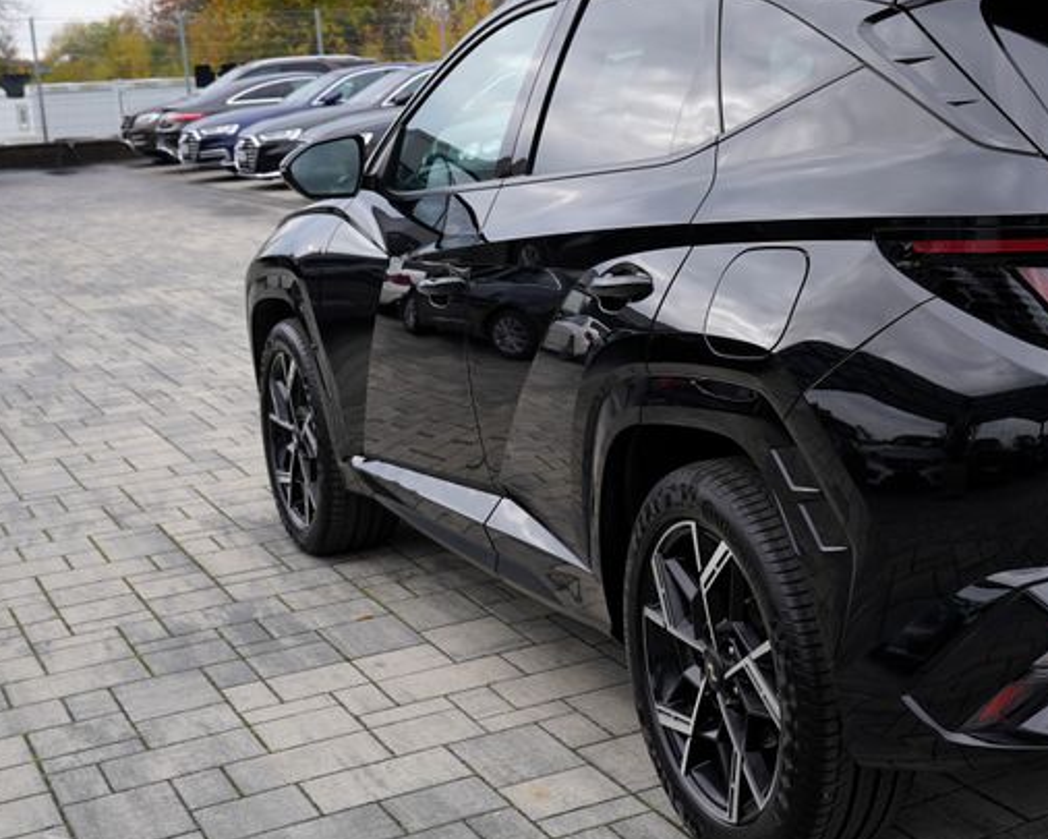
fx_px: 1768
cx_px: 980
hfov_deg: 31.2
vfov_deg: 26.6
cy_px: 300
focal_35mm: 57
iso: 100
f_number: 5.6
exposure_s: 1/100
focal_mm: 30
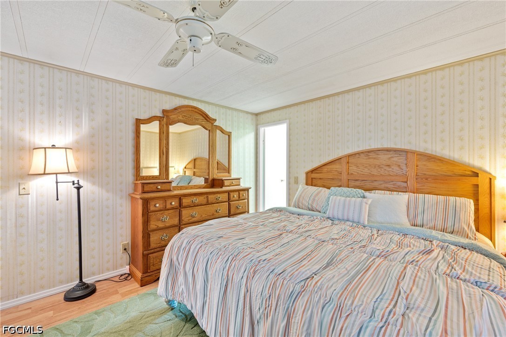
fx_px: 211
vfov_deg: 77.2
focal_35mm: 15
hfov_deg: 100.4
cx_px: 253
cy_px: 168
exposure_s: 2
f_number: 8
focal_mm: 15
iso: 100
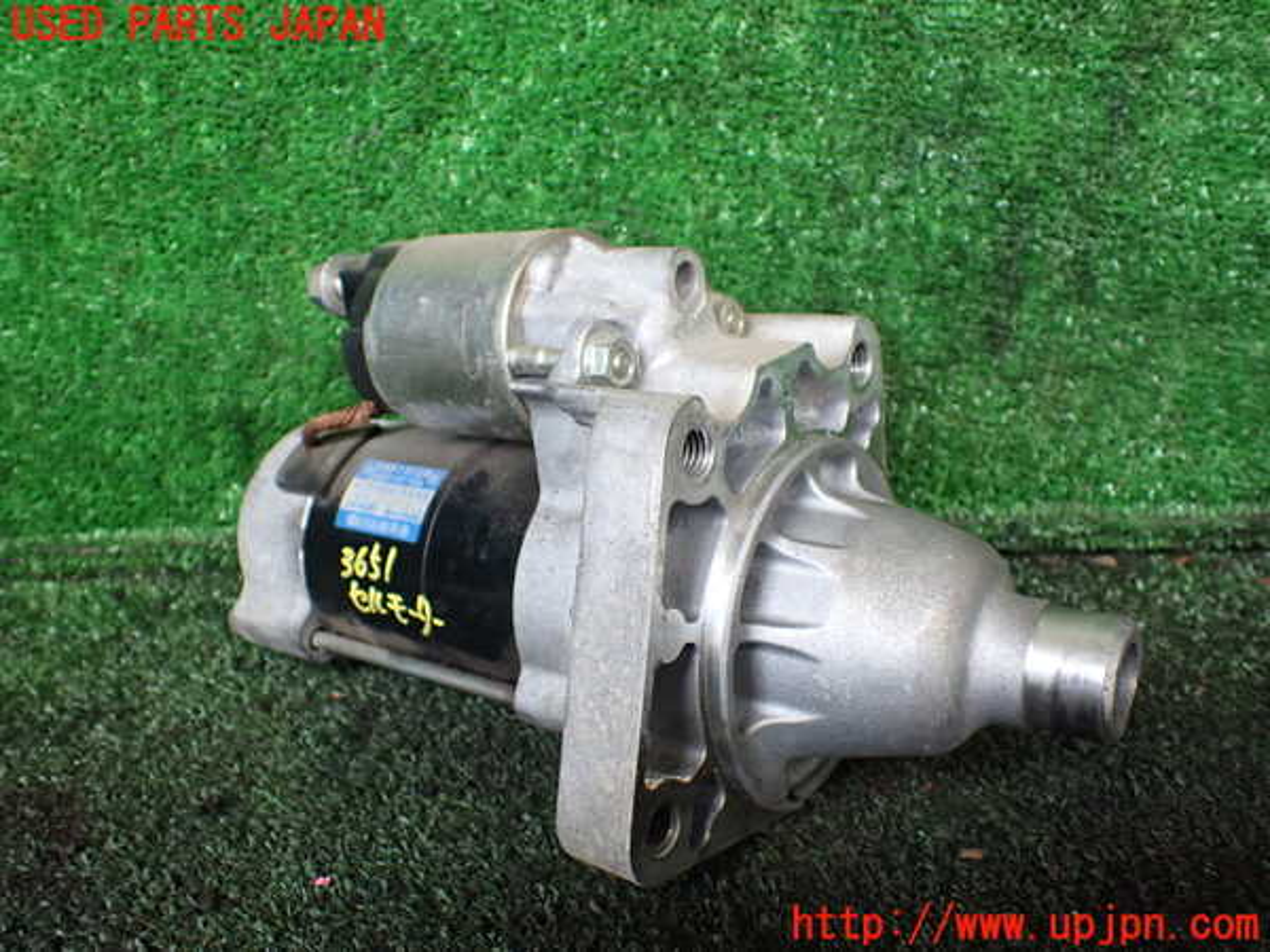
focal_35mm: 30
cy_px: 476
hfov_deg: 60.0
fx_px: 1101
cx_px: 635
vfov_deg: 46.8
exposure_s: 1/125
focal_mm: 5.4
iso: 320
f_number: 2.3
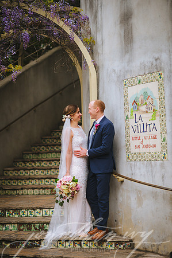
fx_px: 611
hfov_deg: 16.0
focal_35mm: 85
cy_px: 129
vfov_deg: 23.9
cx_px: 86
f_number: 2
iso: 400
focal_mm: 85
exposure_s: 1/2000
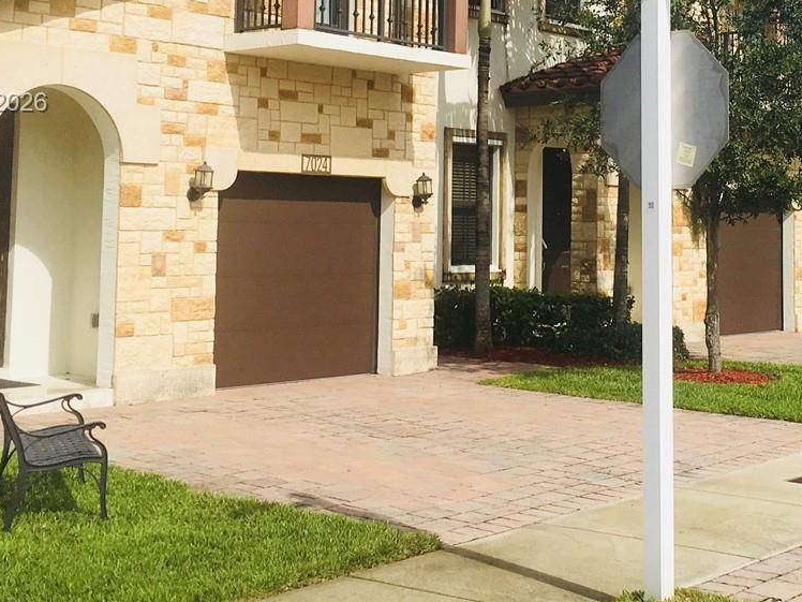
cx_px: 571
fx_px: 1436
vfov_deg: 23.2
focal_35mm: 62
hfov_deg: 30.8
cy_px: 104
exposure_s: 1/2198
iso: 25
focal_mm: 4.15
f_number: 2.2
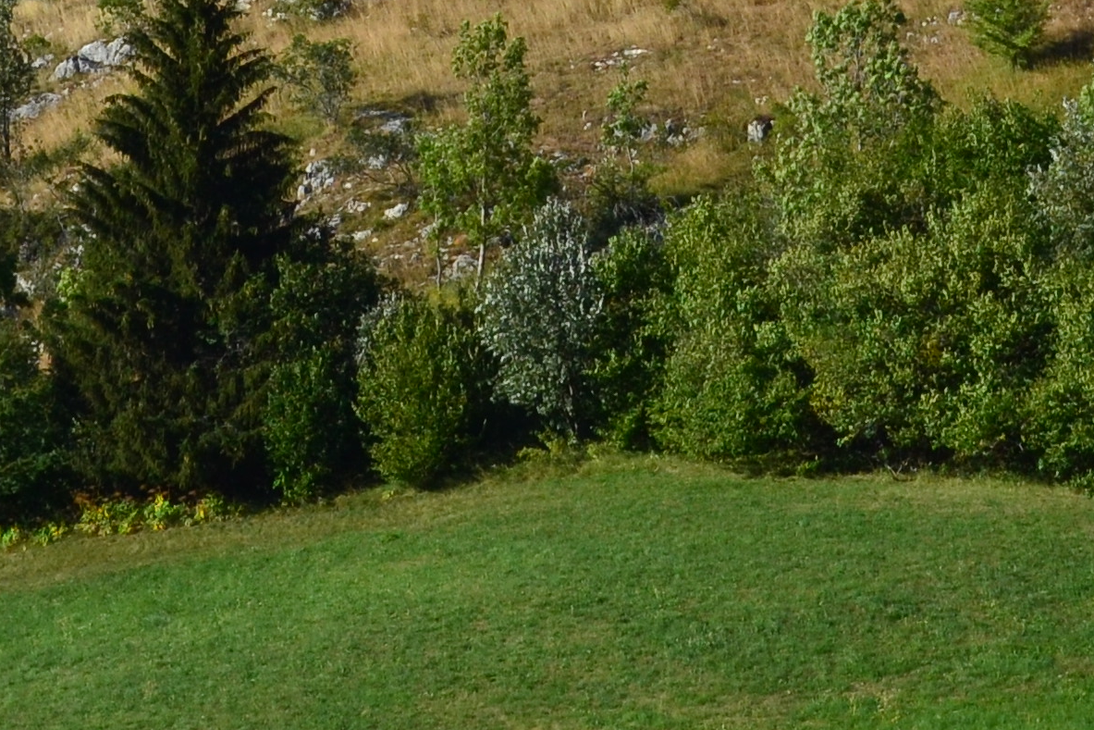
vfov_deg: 5.3
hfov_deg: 8.0
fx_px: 7810
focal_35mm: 257
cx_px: 980
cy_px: -498
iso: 400
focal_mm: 44
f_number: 11
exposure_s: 1/400
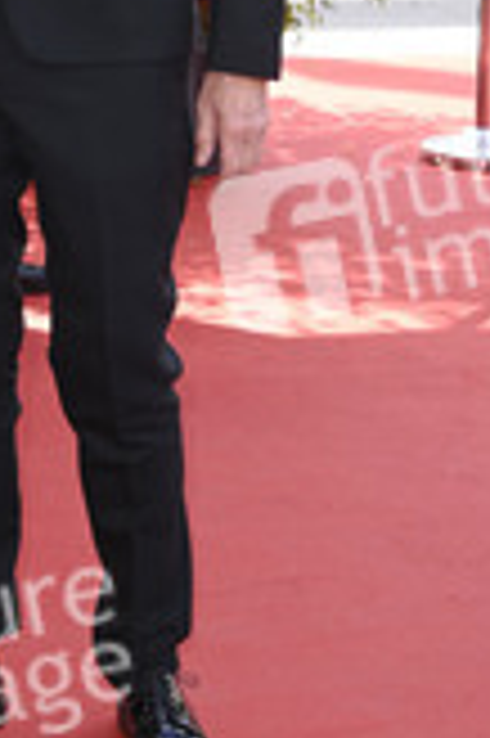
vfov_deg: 15.1
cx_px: 31
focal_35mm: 134
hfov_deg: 10.2
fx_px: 2741
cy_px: 0
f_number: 6.3
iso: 500
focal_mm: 55
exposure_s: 1/250
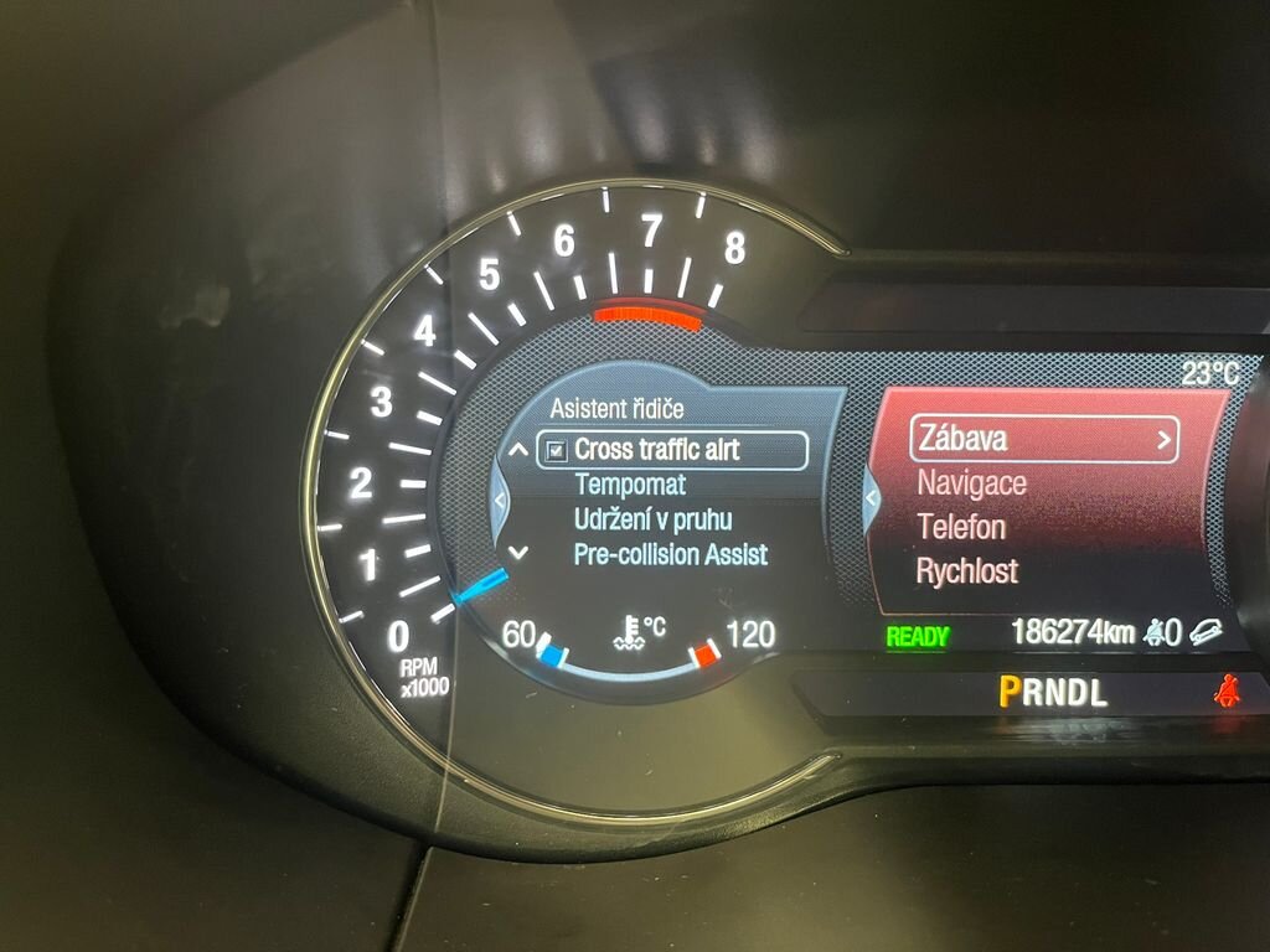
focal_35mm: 26
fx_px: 954
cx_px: 635
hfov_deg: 67.3
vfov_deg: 53.1
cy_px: 476
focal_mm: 5.1
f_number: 1.6
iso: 500
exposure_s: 1/50
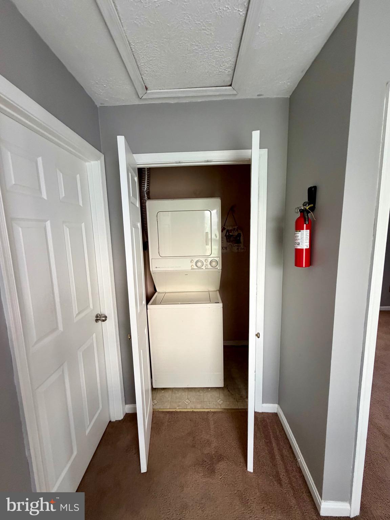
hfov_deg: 85.7
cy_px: 260
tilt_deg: -7.5
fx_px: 210
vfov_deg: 102.1
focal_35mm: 14
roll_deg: +1.2
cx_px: 195
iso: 320
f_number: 2.2
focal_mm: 2.22
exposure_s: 1/104
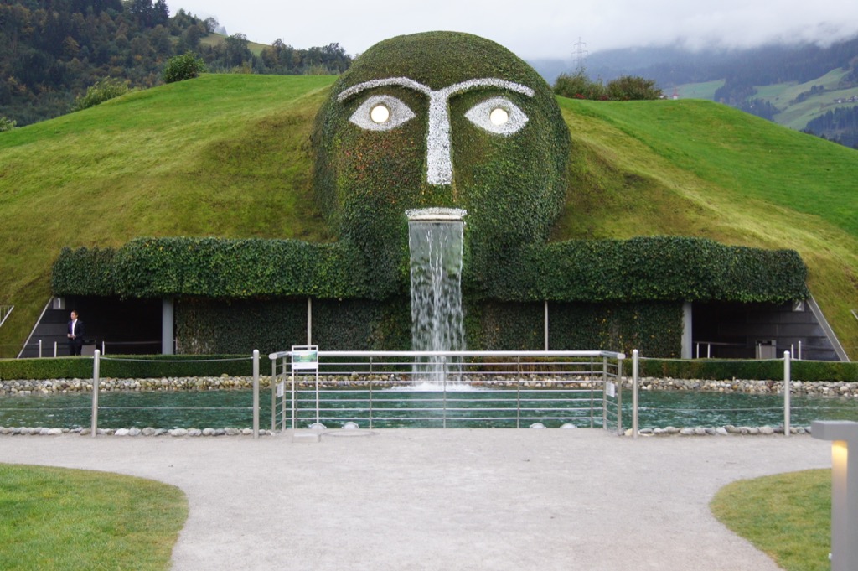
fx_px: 1072
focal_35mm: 45
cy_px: 286
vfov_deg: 29.8
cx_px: 429
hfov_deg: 43.6
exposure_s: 1/60
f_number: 4.5
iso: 800
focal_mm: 30
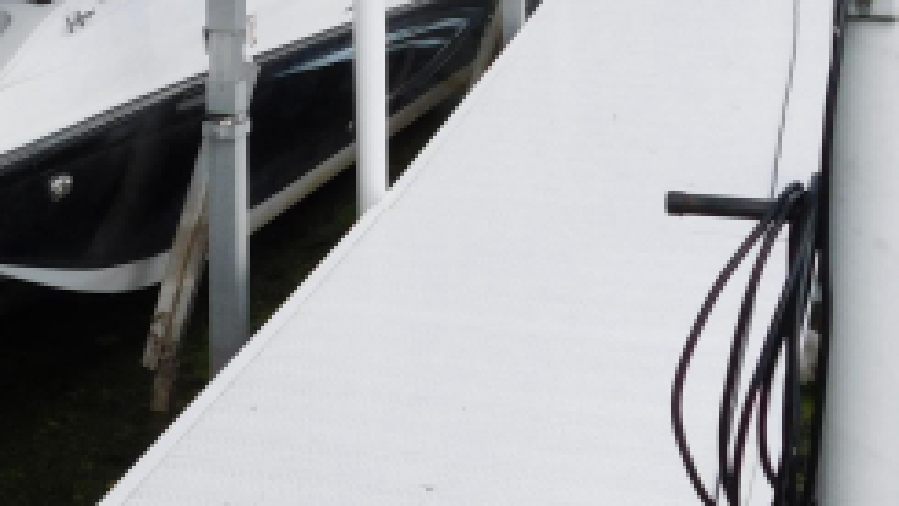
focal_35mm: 89
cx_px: 156
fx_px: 2122
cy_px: 37
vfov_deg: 13.5
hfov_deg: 23.5
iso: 125
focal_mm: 5.3
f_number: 3.2
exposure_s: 1/1250
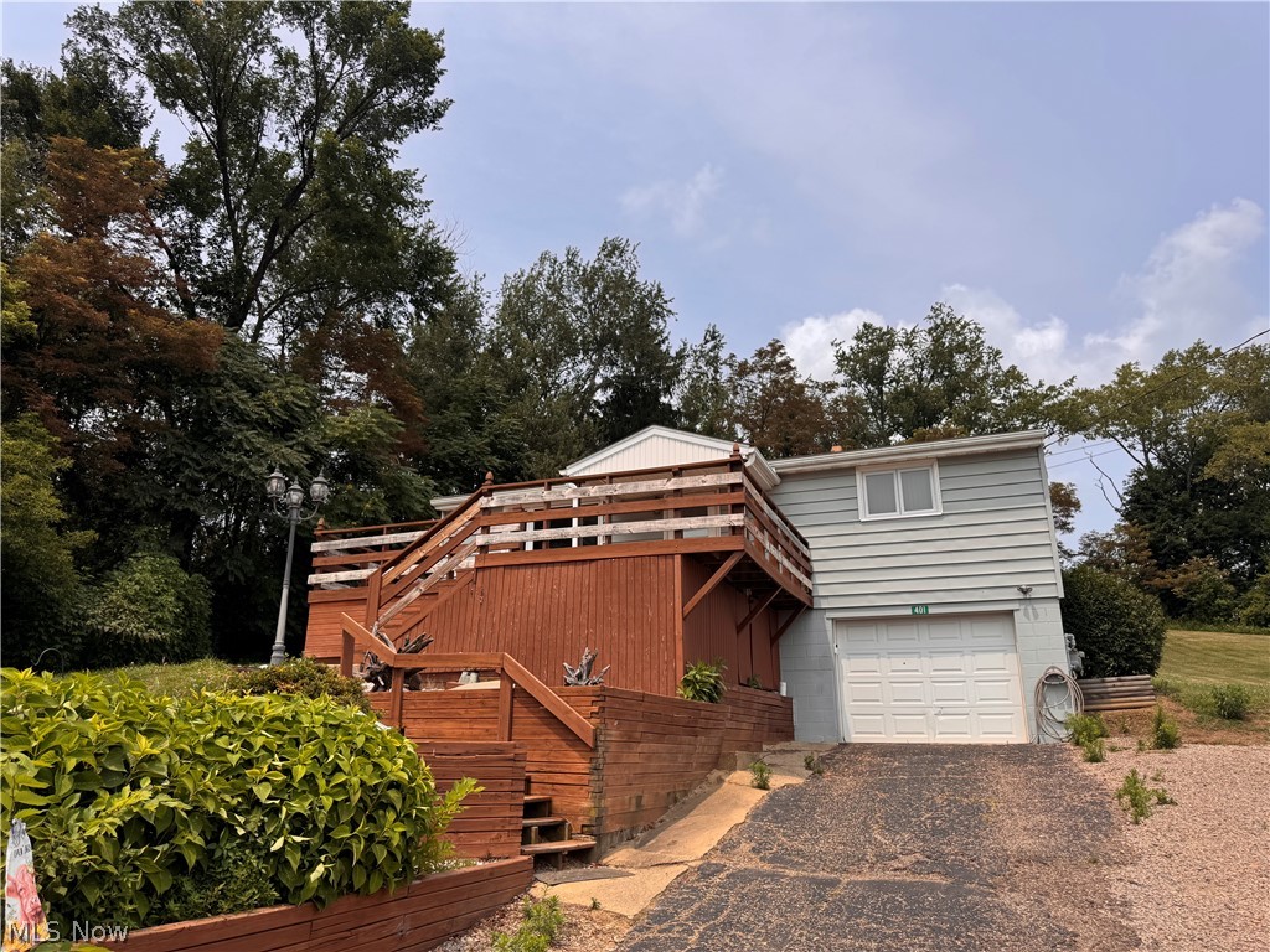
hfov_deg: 71.6
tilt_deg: +18.0
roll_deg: -0.9
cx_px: 635
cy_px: 476
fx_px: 881
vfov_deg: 56.8
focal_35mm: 24
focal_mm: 6.76
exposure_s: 1/5348
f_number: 1.78
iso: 80
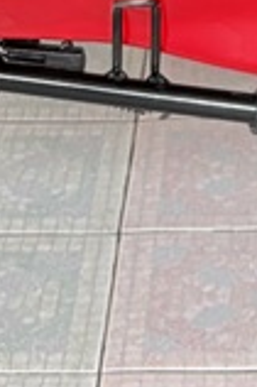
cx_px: 299
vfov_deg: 8.5
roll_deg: +0.9
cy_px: -573
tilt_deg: -6.1
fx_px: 2350
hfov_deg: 6.2
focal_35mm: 219
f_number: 1.6
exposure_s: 1/77
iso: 125
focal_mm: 5.96
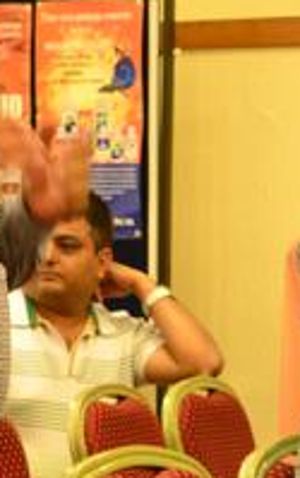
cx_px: -7
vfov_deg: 8.3
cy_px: 141
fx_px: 3292
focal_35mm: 253
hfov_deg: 5.2
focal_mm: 55
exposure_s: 1/25
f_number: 5.6
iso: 2500
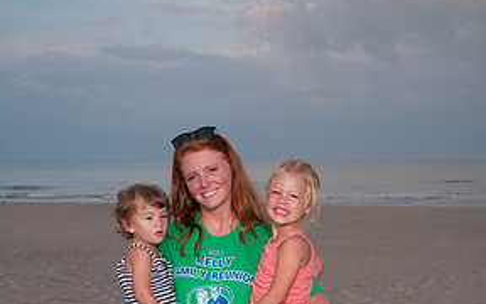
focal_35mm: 81
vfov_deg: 15.6
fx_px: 1073
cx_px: 239
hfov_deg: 25.5
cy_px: 343
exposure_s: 1/160
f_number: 5.6
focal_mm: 34
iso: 100
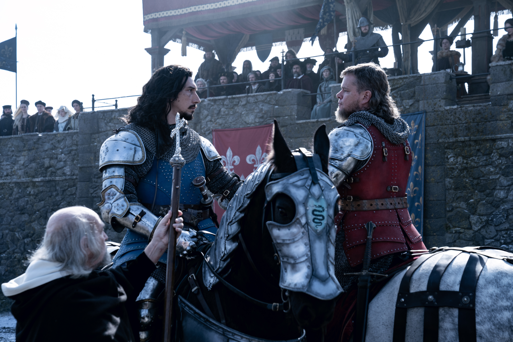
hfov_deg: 31.0
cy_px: 171
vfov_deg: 20.9
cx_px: 256
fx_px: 926
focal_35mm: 65
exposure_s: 1/500
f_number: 5.6
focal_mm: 65
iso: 320
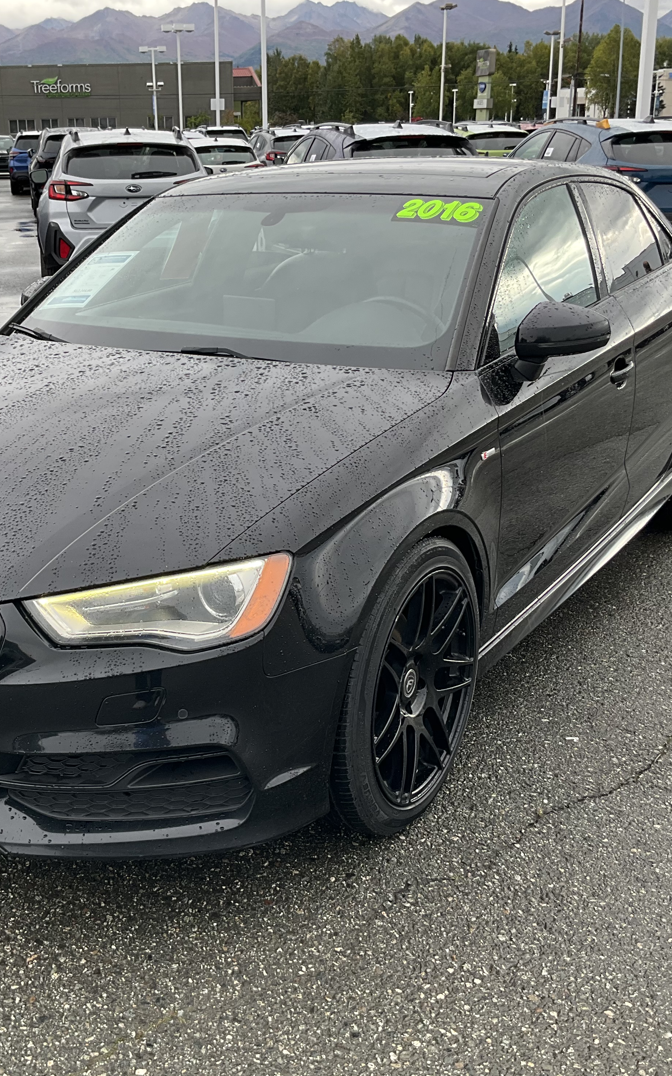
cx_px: 223
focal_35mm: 42
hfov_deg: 30.3
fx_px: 1231
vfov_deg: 47.2
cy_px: 535
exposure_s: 1/122
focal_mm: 3
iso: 20
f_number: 1.8
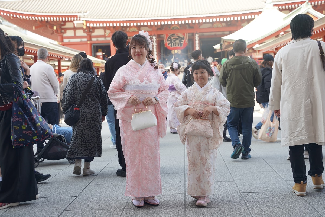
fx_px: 442
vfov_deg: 27.5
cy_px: 108
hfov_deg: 40.3
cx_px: 162
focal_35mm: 49
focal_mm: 49
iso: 320
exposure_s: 1/160
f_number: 4
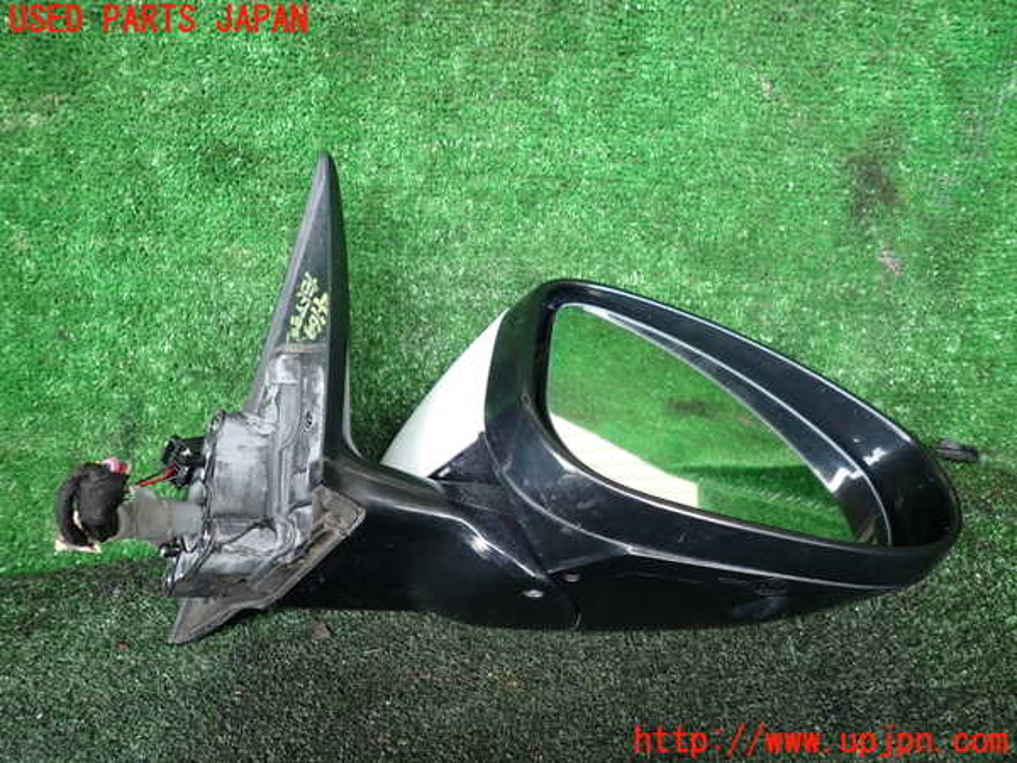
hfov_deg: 69.4
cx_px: 508
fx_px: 734
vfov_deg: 54.9
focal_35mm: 25
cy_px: 382
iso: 200
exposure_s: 1/60
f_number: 2
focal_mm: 4.5
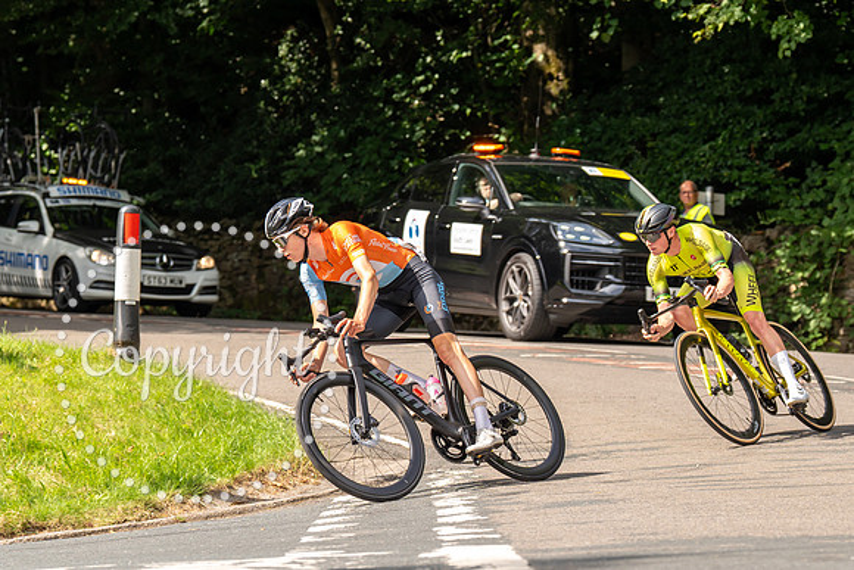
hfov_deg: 12.7
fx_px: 3832
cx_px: 481
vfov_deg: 8.5
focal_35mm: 161
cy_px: 162
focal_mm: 102
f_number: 4
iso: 250
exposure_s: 1/1000
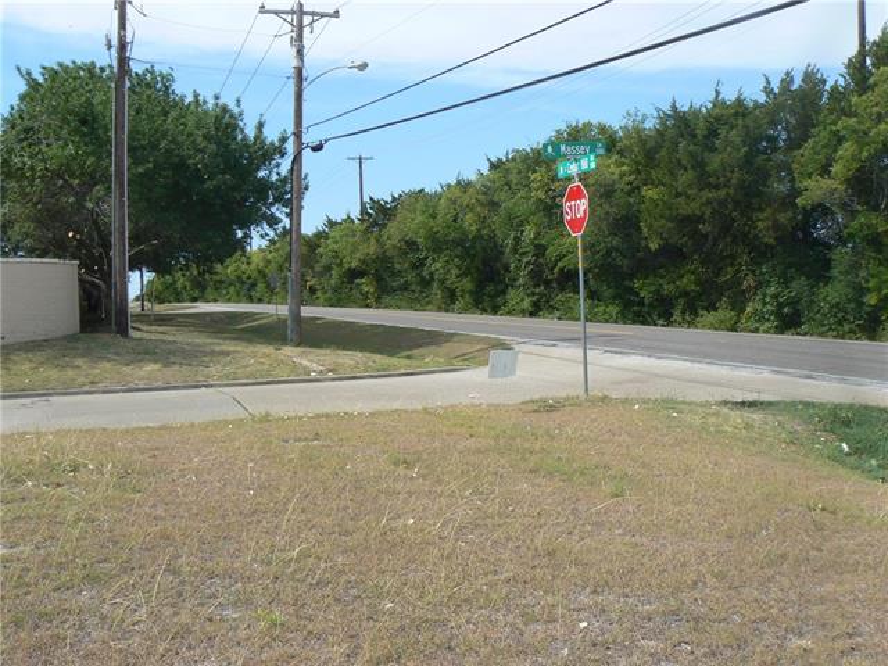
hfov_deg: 51.4
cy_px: 333
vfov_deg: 39.7
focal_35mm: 36
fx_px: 924
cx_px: 444
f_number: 5.6
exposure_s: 1/320
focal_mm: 6
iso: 80
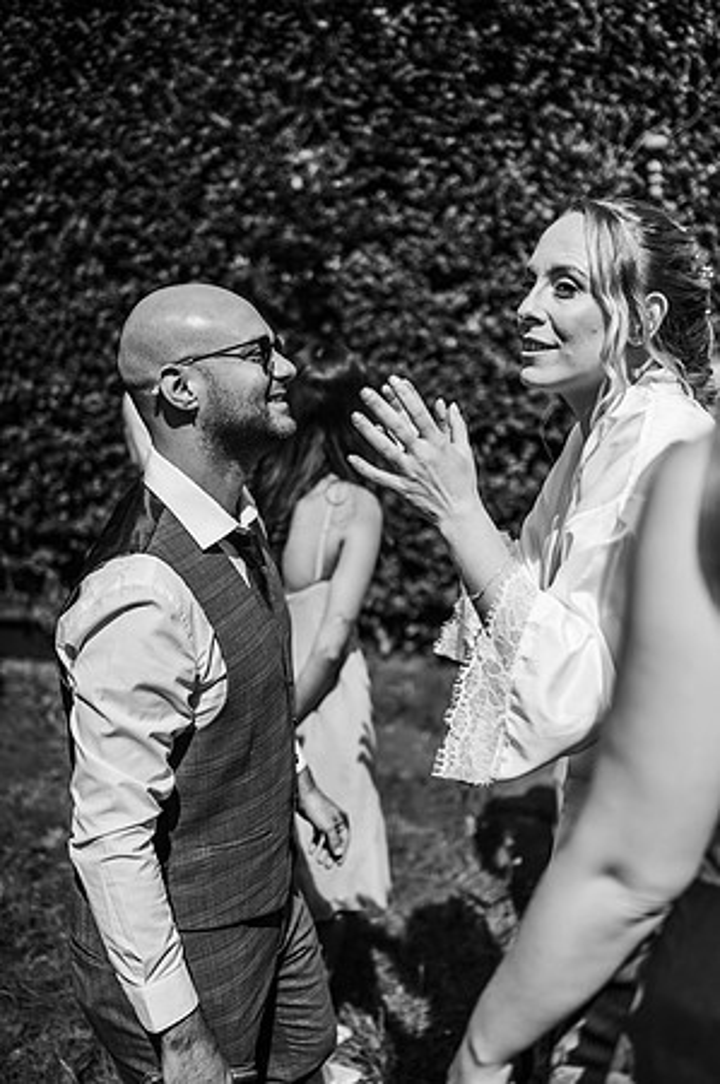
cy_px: 542
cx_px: 360
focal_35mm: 35
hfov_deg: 37.8
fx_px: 1052
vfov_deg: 54.5
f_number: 1.8
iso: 100
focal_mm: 35
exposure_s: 1/6400
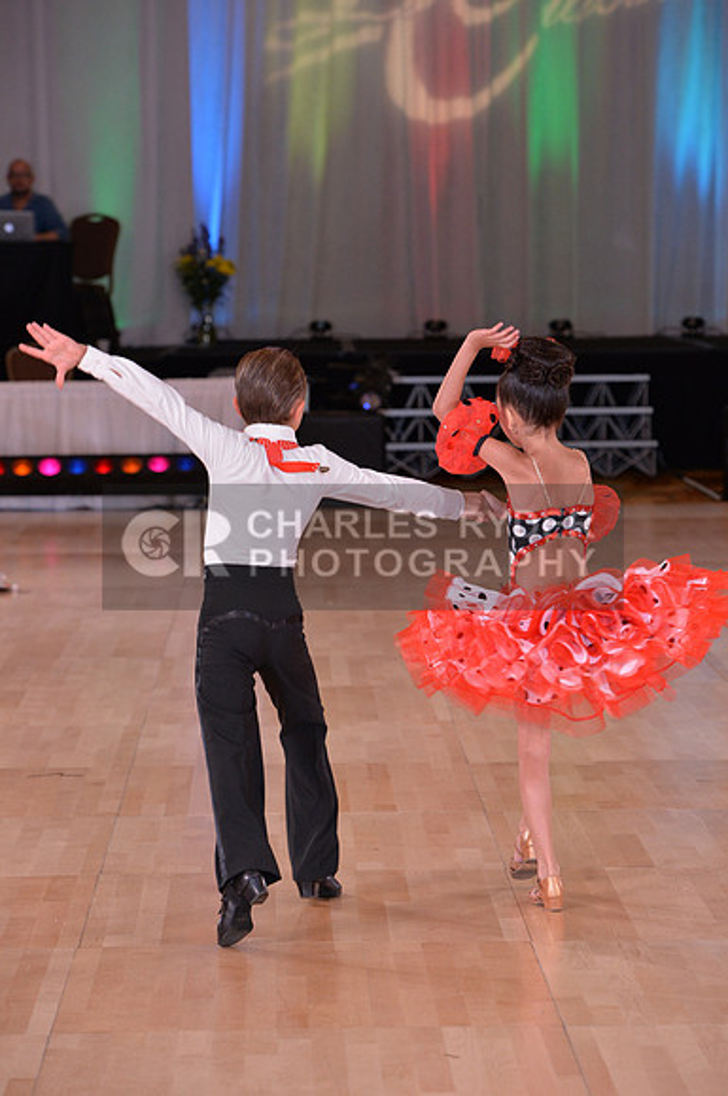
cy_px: 548
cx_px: 364
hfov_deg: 10.1
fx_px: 4107
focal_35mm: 135
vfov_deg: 15.2
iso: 2000
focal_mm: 135
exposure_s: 1/250
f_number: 5.6
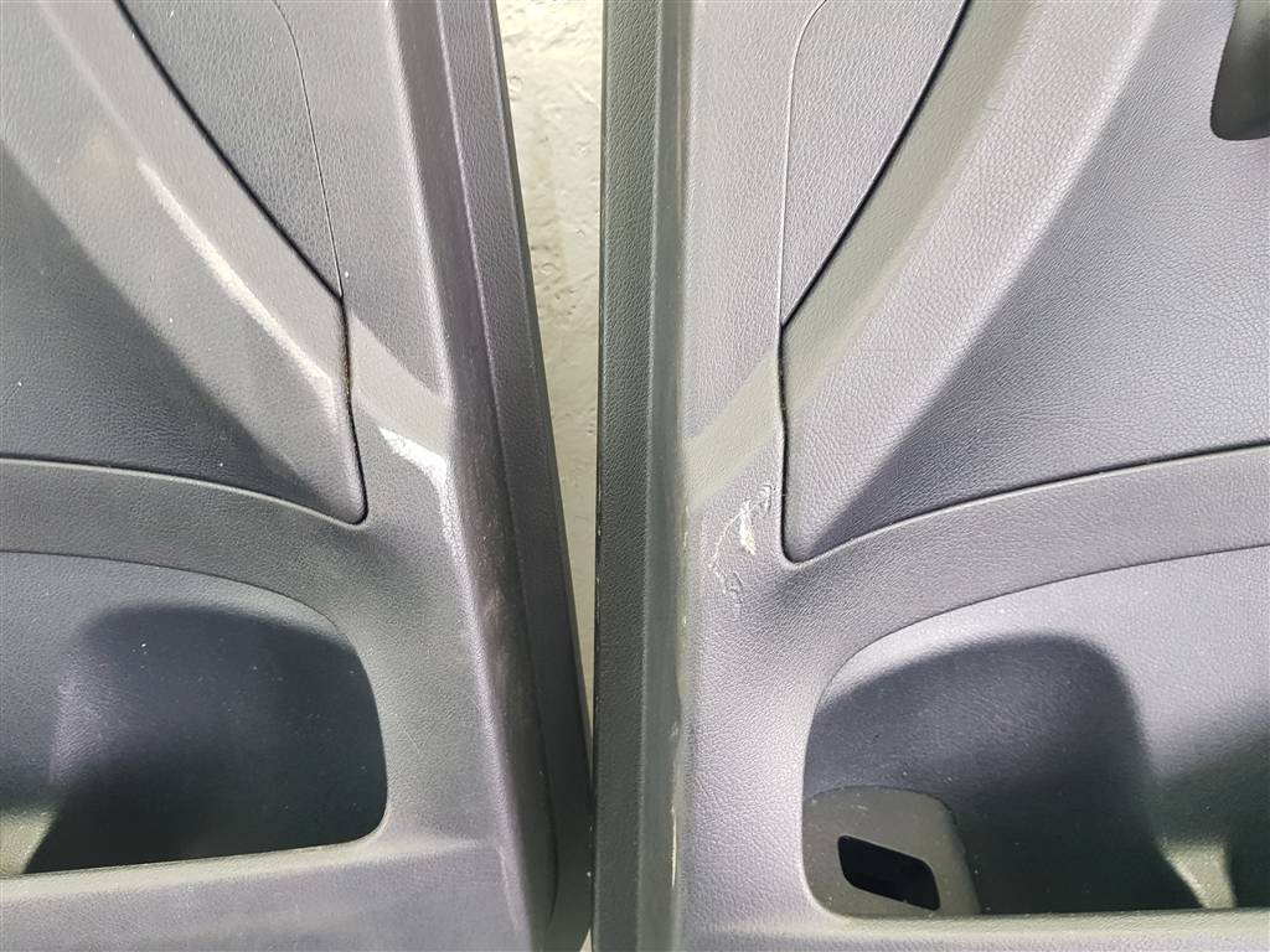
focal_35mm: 26
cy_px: 476
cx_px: 635
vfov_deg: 53.1
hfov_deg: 67.3
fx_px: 954
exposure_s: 1/33
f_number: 1.7
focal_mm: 4.2
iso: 250
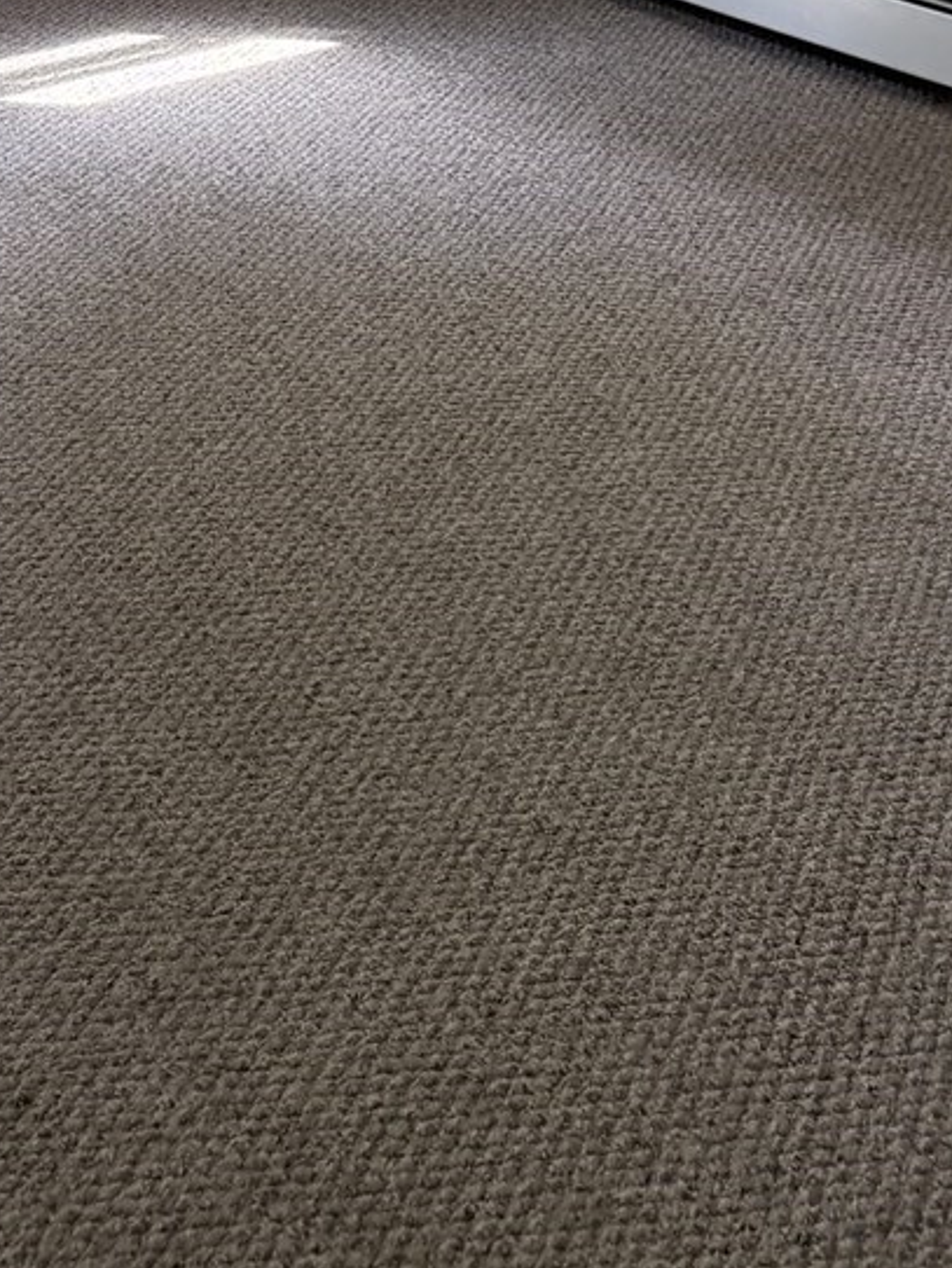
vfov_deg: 25.1
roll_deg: -0.1
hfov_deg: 20.9
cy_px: -330
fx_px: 2492
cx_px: 2
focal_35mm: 68
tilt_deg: -8.9
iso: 200
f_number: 1.78
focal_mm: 6.76
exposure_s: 1/98
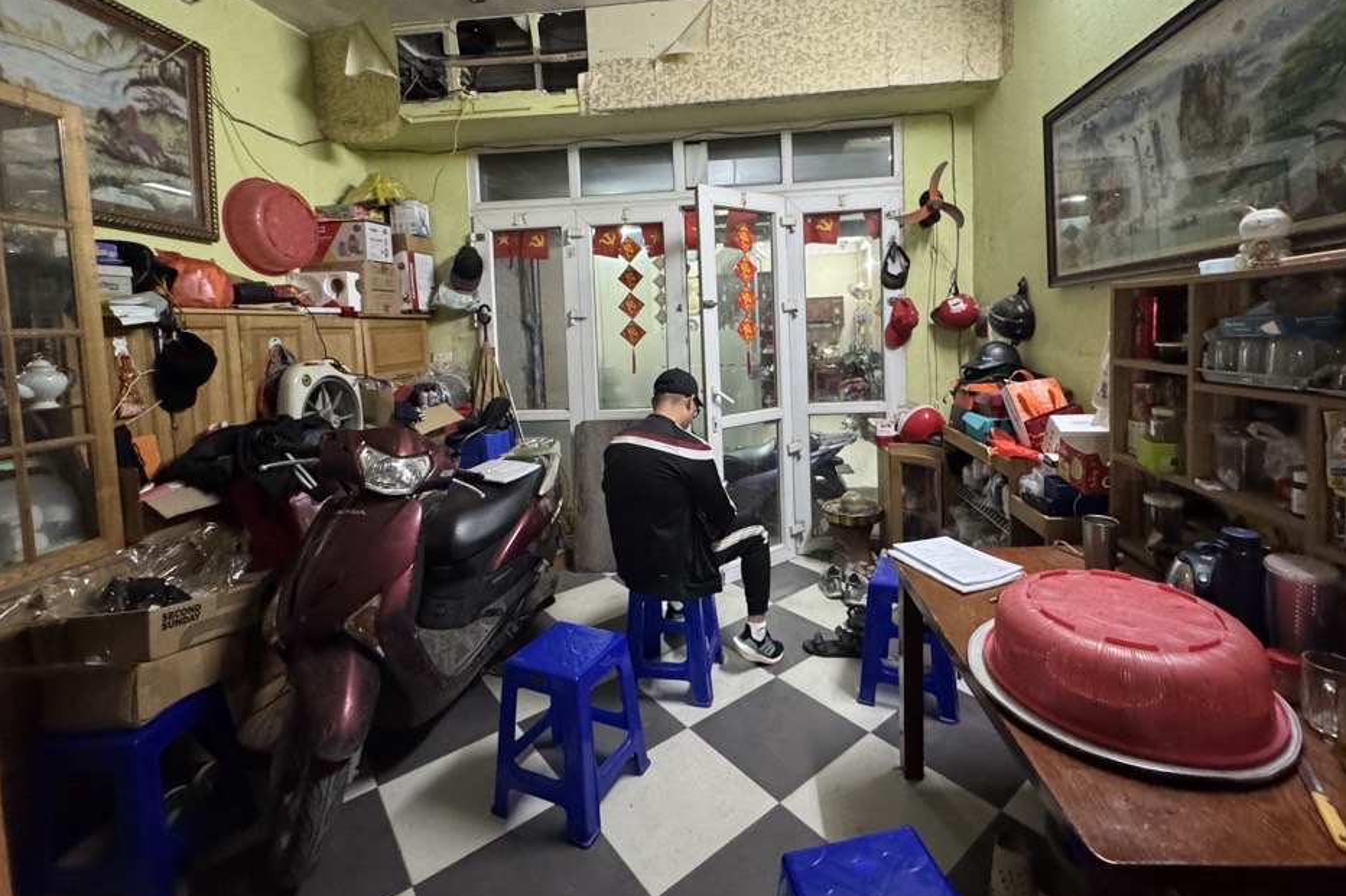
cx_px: 715
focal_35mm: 16
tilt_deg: -2.8
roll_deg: +2.0
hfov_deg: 96.6
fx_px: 598
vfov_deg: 73.0
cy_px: 362
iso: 800
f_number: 2.2
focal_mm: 2.22
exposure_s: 1/50
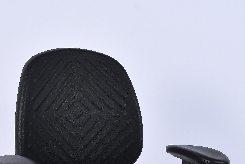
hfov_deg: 16.5
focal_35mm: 124
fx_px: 844
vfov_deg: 10.7
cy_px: 247
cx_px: 111
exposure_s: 1/125
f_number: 9
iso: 125
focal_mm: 40
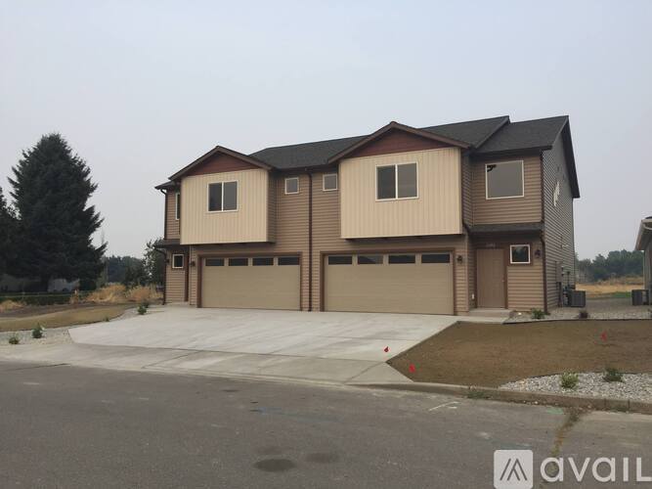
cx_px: 326
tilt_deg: +4.3
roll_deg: -1.1
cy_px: 244
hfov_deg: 61.7
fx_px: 546
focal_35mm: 29
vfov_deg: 48.2
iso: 32
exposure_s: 1/638
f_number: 2.2
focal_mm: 4.15
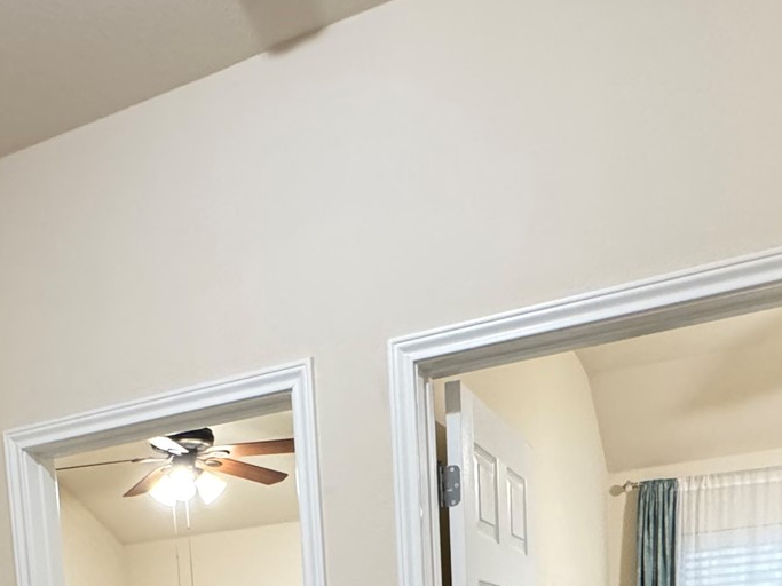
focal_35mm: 42
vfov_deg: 27.2
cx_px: 279
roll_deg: +3.1
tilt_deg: -7.7
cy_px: 813
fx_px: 949
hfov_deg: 44.3
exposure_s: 1/60
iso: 640
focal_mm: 2.22
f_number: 2.2
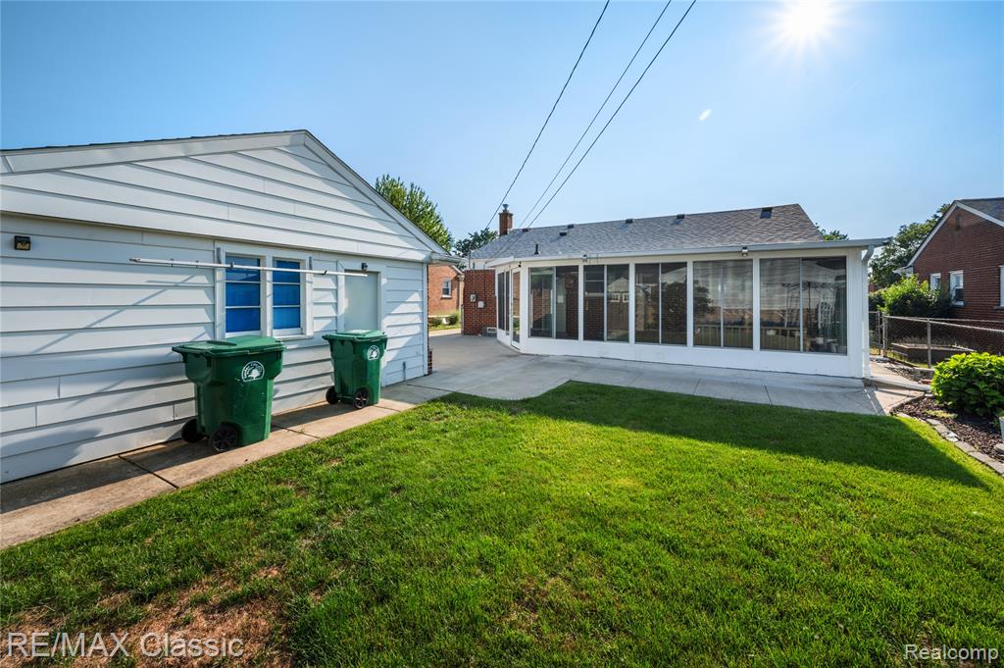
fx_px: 390
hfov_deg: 104.3
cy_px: 334
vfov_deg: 81.1
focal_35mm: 14
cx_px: 502
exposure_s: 1/100
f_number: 11
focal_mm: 14
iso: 100
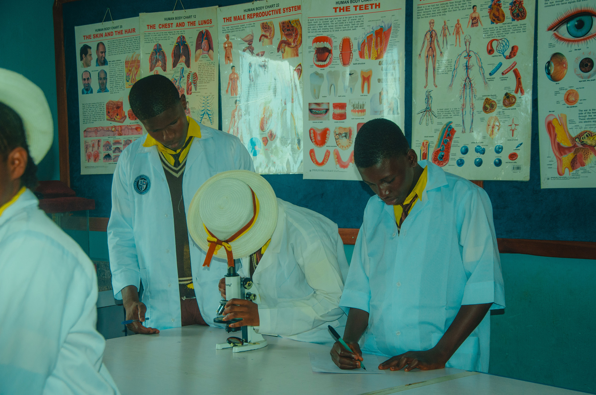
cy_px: 198
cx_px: 298
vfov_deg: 21.5
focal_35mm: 63
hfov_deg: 32.0
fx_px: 1041
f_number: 6.3
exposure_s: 1/125
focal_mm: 42
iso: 500
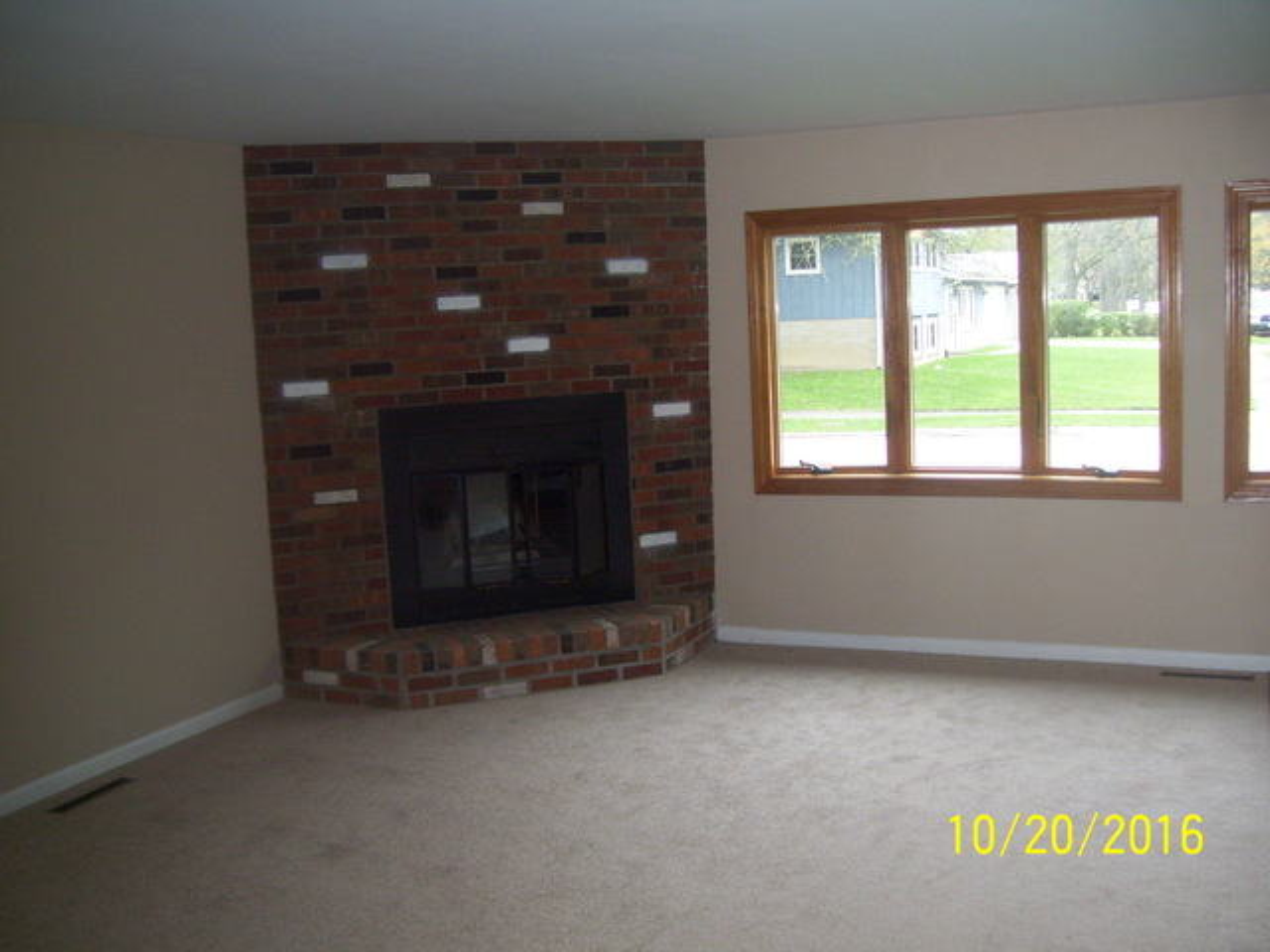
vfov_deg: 39.7
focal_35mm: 36
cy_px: 476
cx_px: 635
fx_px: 1321
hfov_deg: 51.4
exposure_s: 1/60
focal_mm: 6
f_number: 2.7
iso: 200
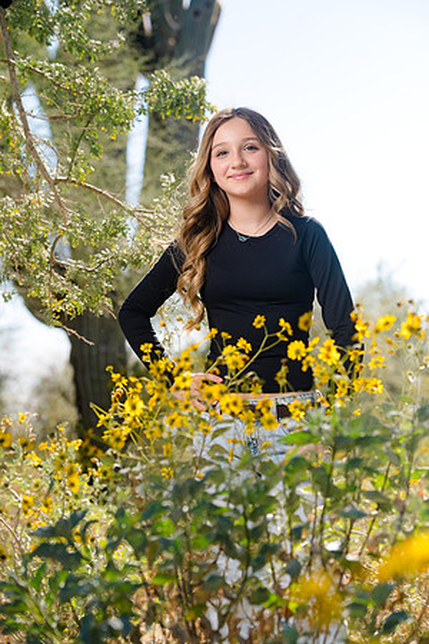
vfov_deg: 17.6
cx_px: 214
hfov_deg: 11.8
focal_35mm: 116
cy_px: 322
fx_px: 2073
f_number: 5.6
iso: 100
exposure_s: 1/250
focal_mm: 116
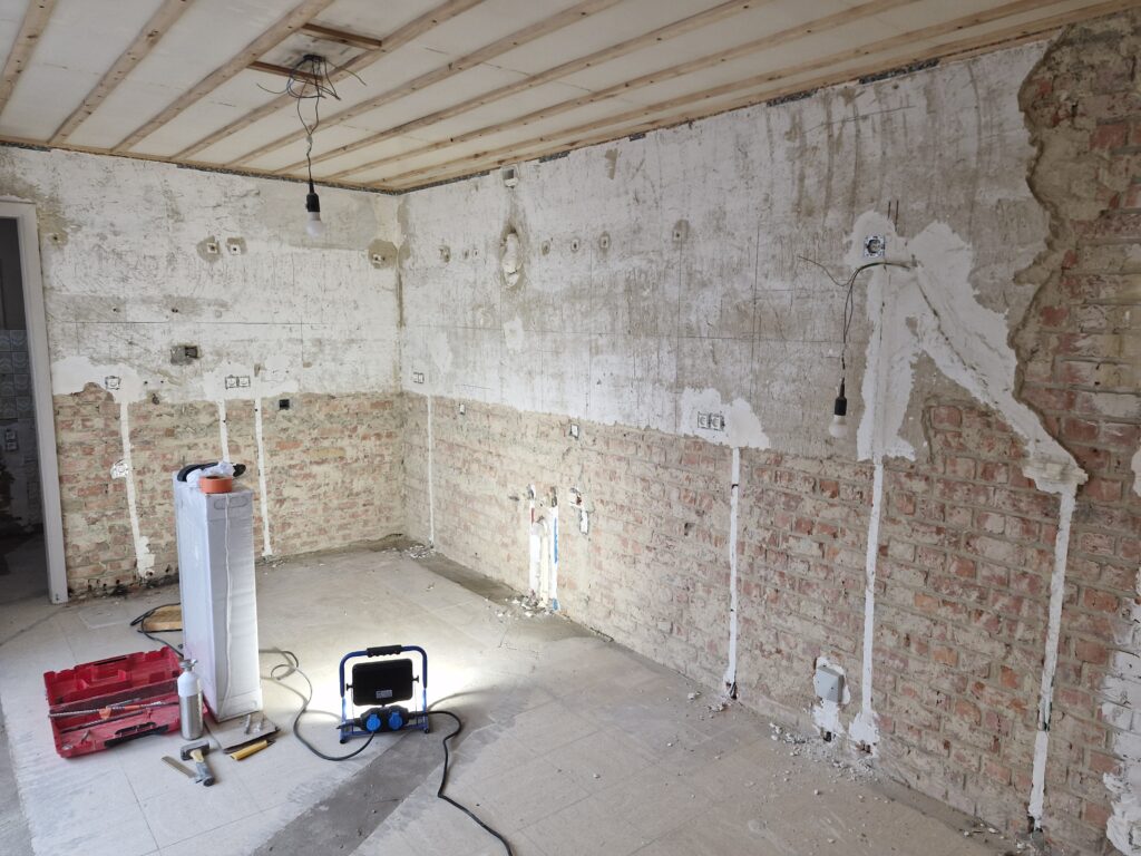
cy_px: 428
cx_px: 570
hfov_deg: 73.9
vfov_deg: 58.9
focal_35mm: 23
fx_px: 758
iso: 50
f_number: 1.8
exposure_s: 1/188
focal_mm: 5.54
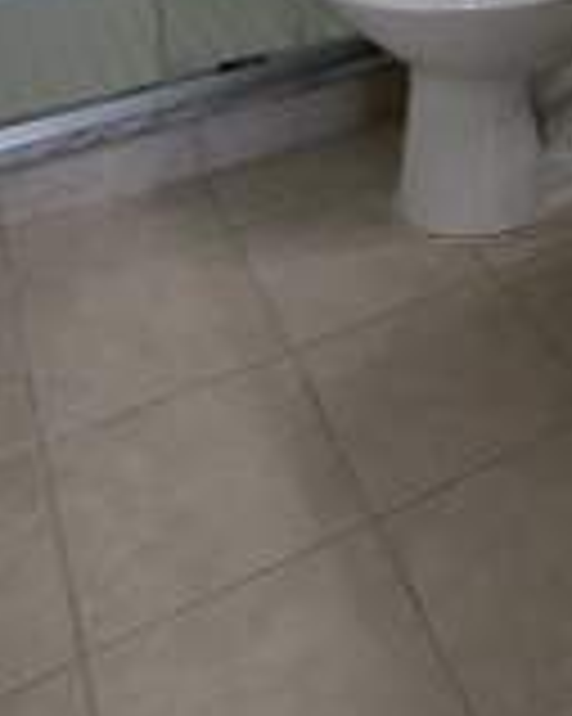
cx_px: 608
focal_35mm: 55
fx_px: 1165
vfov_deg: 27.0
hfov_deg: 25.8
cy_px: -279
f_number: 2.2
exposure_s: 1/120
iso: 125
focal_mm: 2.22
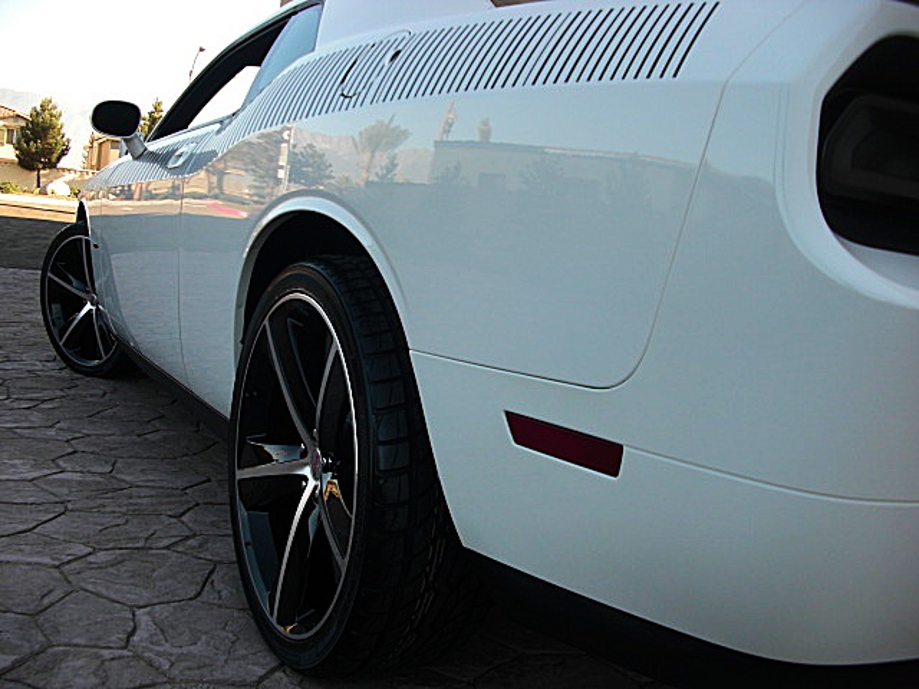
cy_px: 344
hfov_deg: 51.4
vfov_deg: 39.7
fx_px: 956
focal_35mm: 36
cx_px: 460
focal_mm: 6.3
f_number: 2.8
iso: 50
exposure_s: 1/200
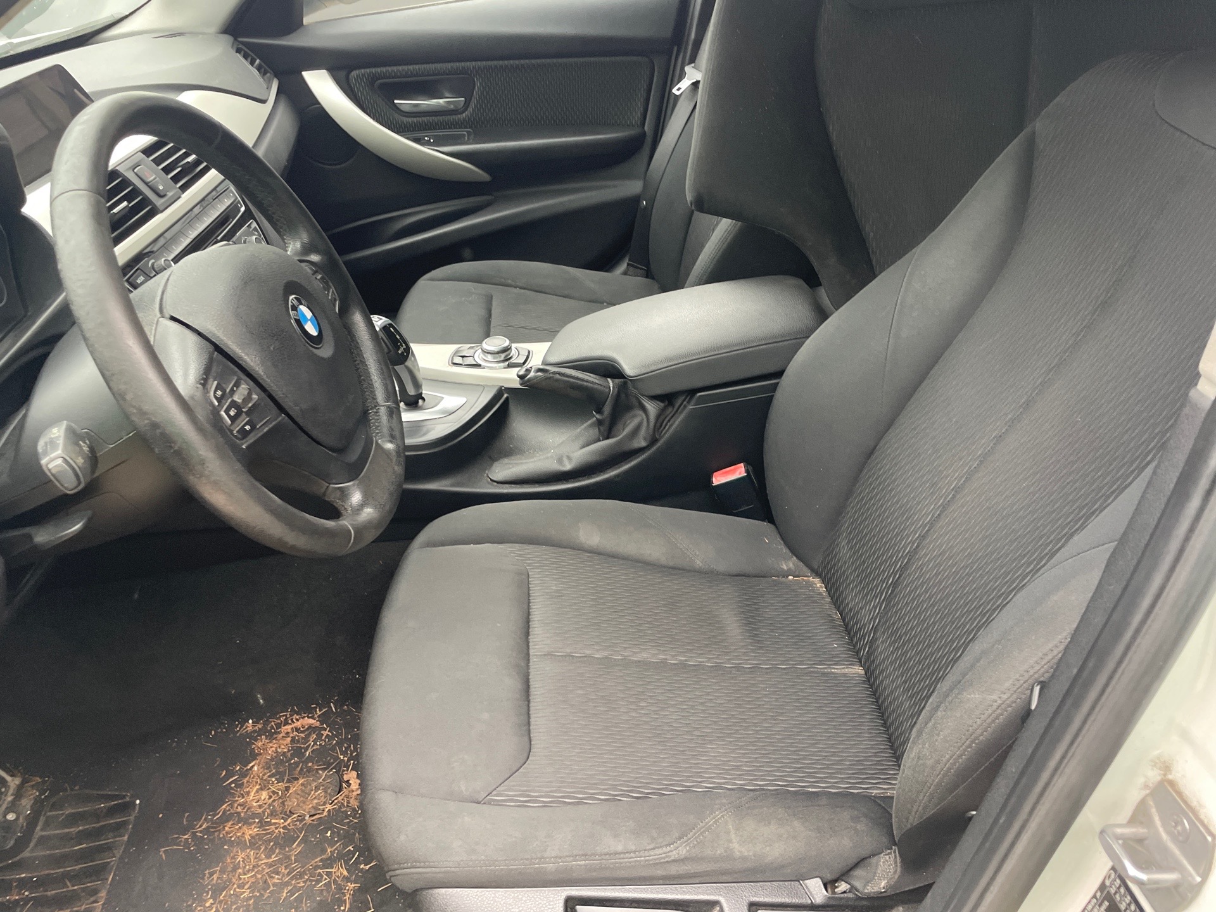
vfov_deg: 53.1
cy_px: 456
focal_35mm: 26
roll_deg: +1.6
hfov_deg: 67.3
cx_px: 608
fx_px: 913
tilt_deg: -33.9
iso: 160
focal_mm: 4.2
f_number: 1.6
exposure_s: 1/60
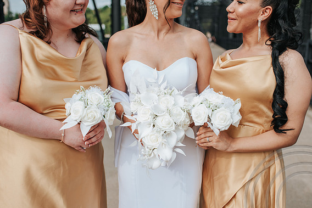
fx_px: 338
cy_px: 112
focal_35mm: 39
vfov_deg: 34.2
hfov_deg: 49.5
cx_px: 163
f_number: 3.2
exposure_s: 1/1000
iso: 100
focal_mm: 35
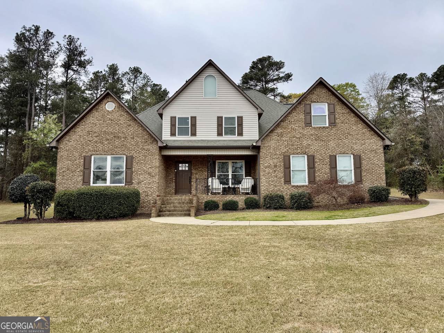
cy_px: 166
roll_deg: +0.2
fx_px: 308
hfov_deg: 71.6
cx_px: 222
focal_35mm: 24
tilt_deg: +6.1
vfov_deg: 56.8
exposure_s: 1/2299
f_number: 1.78
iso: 80
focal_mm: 6.76
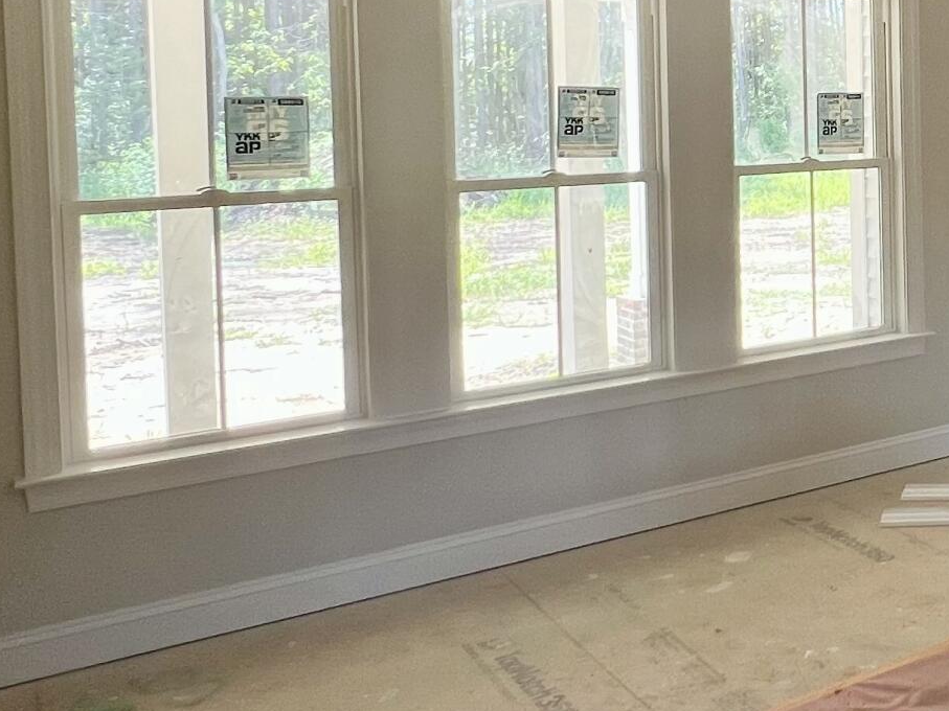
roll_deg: +1.2
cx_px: 1108
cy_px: 128
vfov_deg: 32.5
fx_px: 1179
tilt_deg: -1.5
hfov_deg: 35.5
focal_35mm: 43
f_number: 1.8
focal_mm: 1.57
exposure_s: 1/99
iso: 40
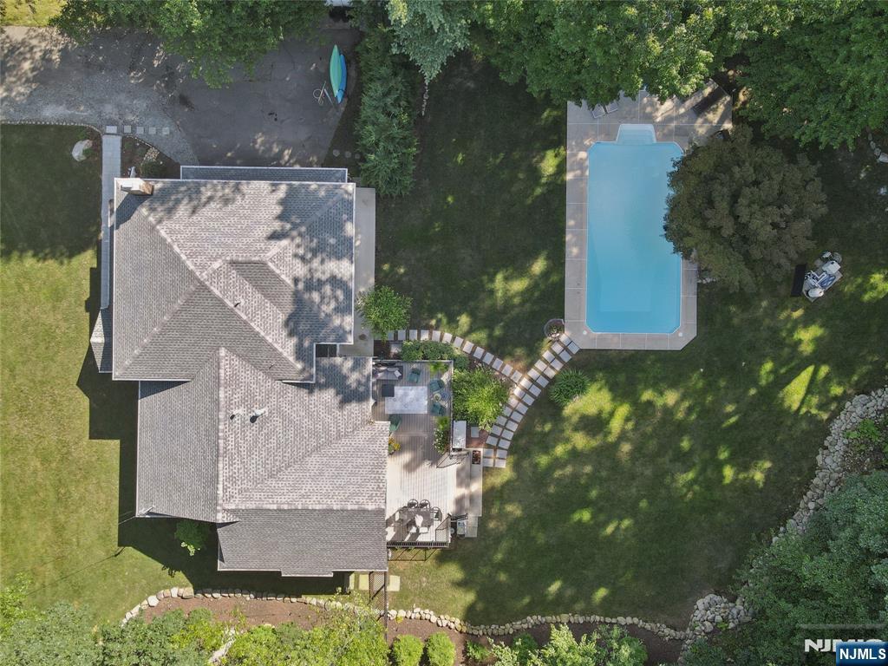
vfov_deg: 56.8
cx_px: 444
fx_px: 616
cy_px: 333
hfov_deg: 71.6
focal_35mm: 24
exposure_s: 1/100
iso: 100
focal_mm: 4.5
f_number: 2.8
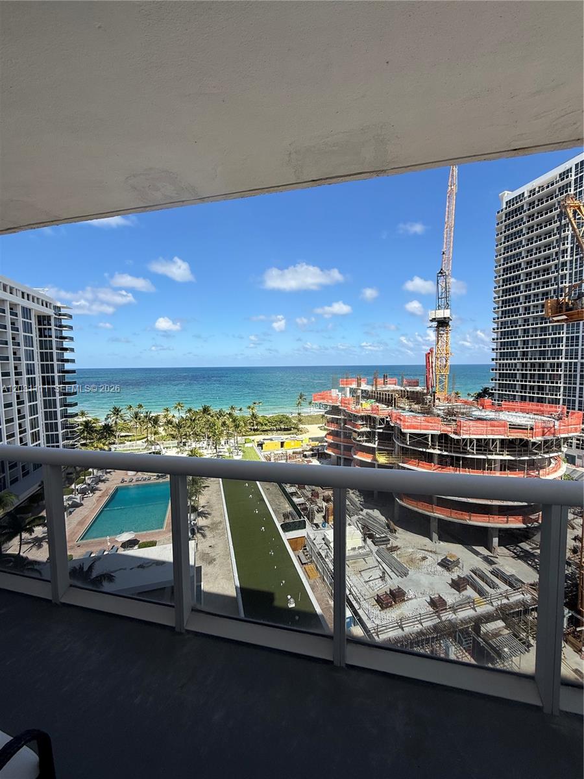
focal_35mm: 14
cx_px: 292
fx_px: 315
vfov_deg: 102.1
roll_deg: -0.6
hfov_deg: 85.7
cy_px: 390
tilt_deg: -3.8
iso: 50
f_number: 2.2
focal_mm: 2.22
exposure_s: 1/2237
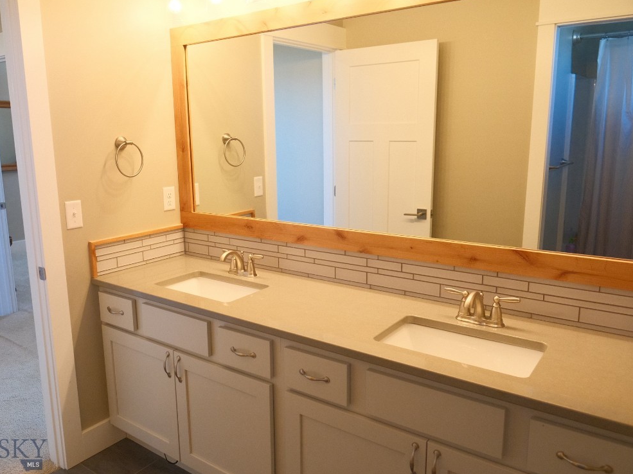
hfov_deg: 65.1
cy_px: 233
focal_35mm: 27
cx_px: 276
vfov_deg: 51.3
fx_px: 494
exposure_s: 1/240
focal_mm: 16
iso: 4000
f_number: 2.8
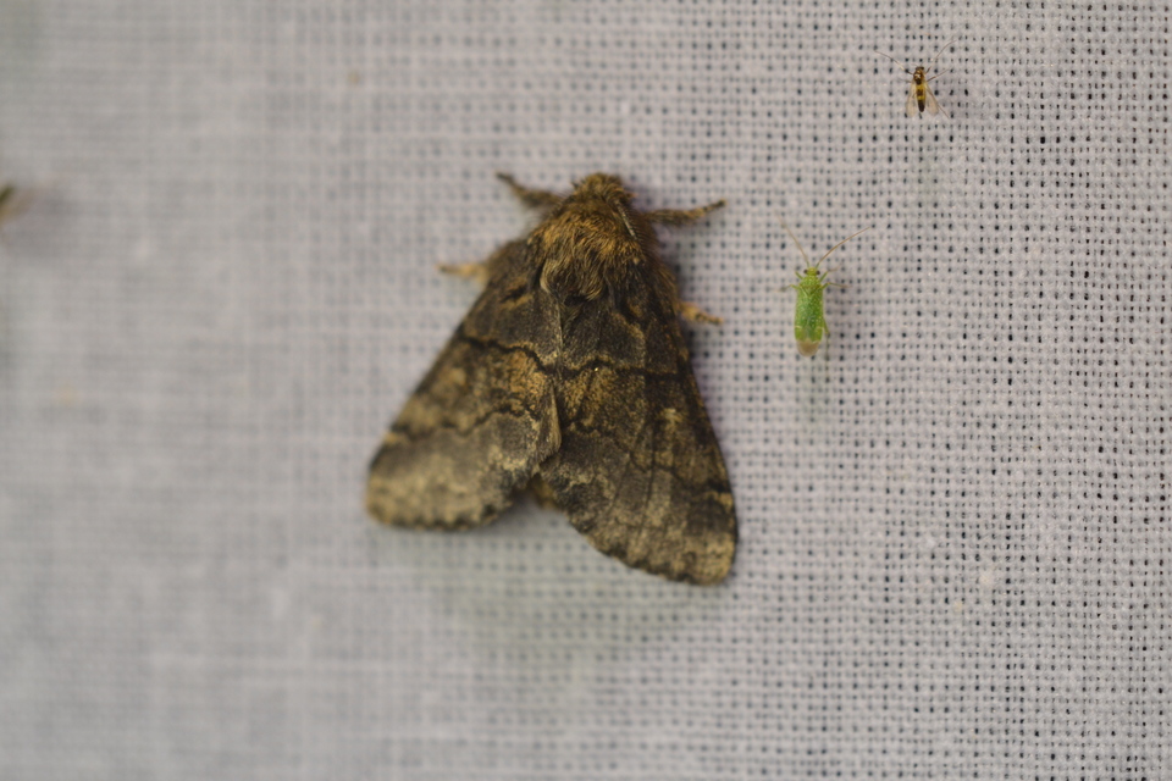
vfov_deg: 5.0
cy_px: 390
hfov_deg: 7.4
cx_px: 586
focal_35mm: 278
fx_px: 9033
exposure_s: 1/125
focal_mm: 185
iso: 800
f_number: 3.5
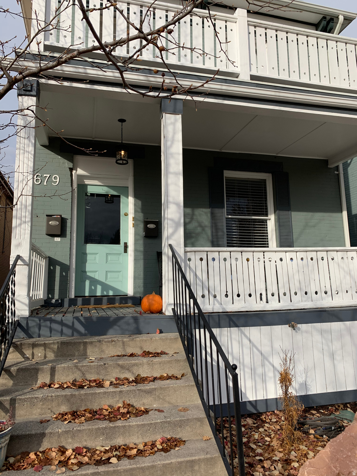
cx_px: 178
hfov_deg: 53.1
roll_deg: +1.3
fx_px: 358
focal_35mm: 26
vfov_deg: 67.3
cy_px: 238
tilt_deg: +9.5
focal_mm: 4.25
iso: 25
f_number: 1.8
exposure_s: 1/1634
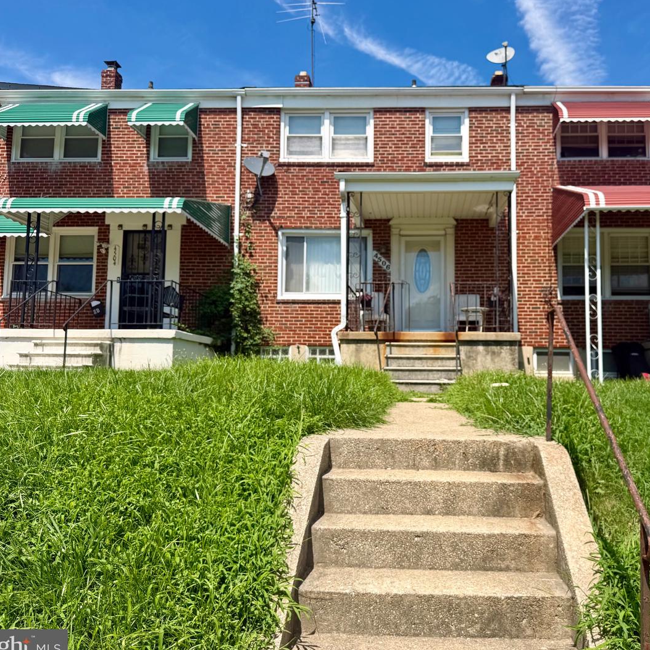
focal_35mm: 29
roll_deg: -1.2
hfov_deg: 55.0
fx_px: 616
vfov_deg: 55.6
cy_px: 331
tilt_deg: +5.5
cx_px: 404
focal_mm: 6.76
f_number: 1.78
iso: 80
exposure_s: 1/3145
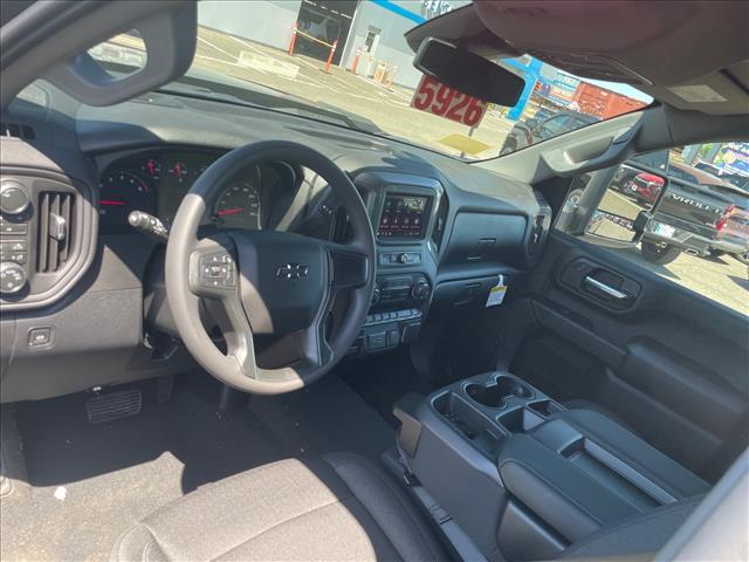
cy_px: 281
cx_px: 374
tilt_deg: -21.4
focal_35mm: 26
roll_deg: -19.3
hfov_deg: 67.3
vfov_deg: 53.1
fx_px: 563
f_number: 1.6
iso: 50
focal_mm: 4.2
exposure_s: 1/121
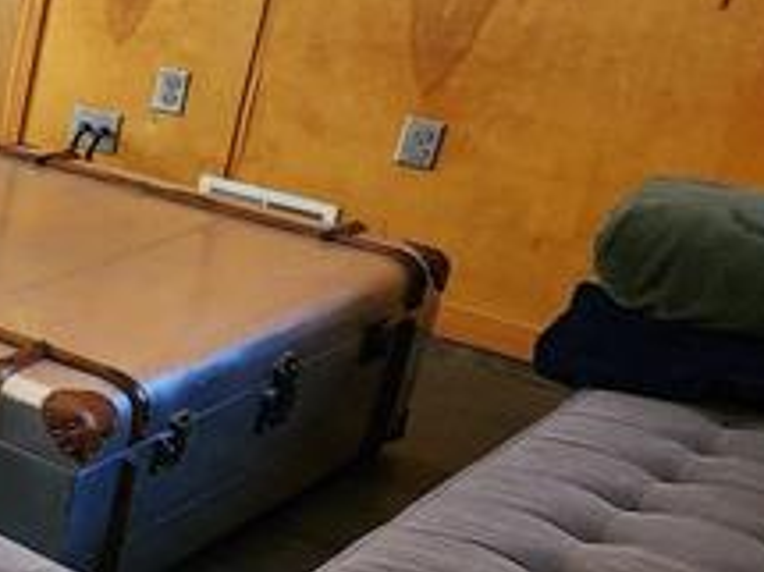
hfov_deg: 17.3
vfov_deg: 23.2
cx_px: -892
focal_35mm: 62
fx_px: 1368
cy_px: 96
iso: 80
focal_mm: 2.2
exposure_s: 1/60
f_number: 2.2
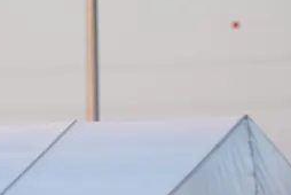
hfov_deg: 2.8
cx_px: 47
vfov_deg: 1.9
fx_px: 5916
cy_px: 351
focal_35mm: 731
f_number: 3.5
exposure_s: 1/1000
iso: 800
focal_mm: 200
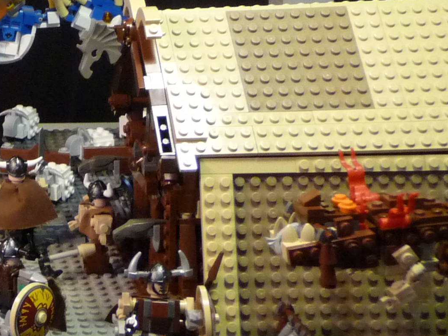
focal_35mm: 106
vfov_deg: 13.8
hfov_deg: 16.7
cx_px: -245
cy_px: 12
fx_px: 1372
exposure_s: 1/30
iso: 320
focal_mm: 5.3
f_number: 3.5
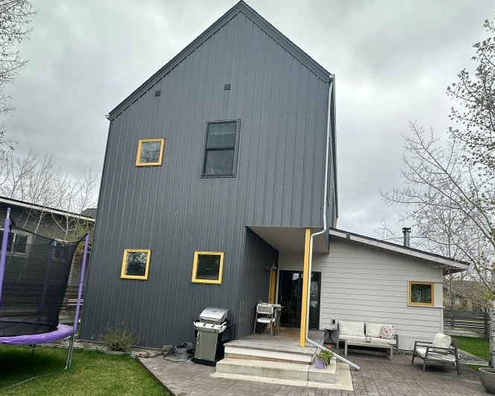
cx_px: 274
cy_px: 255
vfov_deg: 64.3
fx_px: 308
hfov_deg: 77.4
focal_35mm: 21
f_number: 2.2
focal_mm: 2.22
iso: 40
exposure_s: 1/460
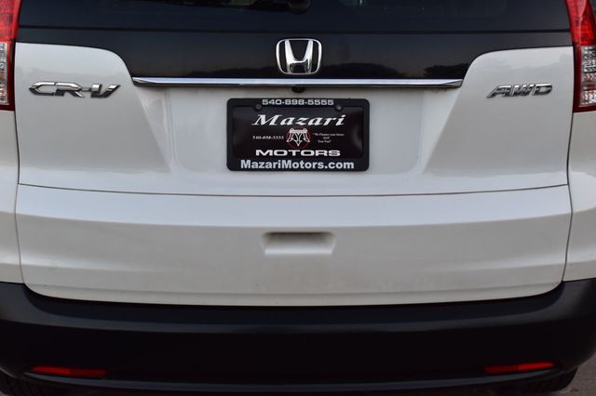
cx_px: 298
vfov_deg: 23.8
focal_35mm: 57
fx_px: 943
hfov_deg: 35.1
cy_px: 198
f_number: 8
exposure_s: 1/60
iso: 400
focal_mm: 38
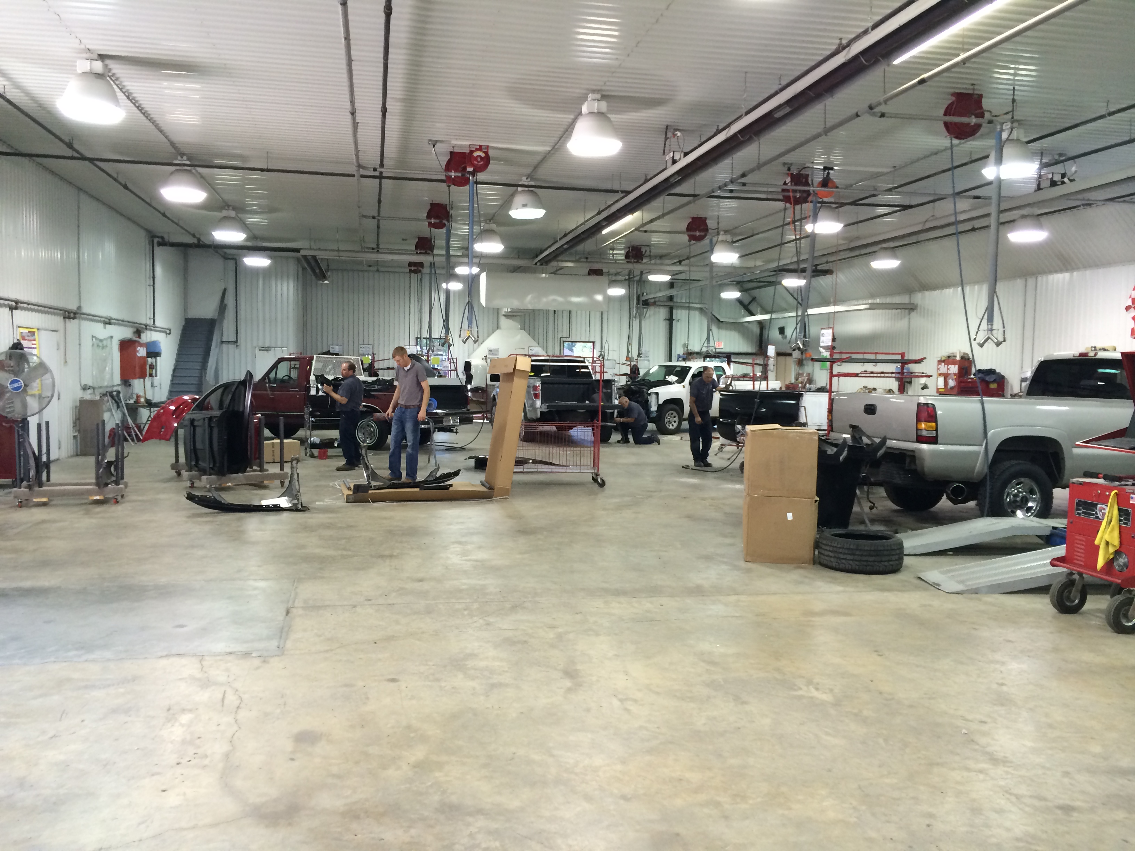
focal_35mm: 30
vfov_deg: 46.8
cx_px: 568
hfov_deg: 60.0
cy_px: 426
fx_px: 984
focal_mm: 4.12
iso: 64
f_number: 2.2
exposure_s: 1/30
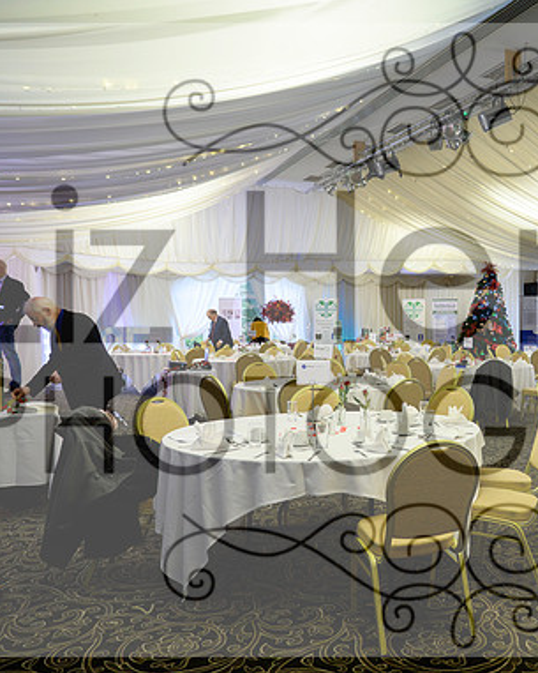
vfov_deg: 50.3
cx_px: 485
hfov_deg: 38.3
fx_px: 716
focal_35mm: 36
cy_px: 324
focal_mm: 24
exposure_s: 1/160
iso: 4000
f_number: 4
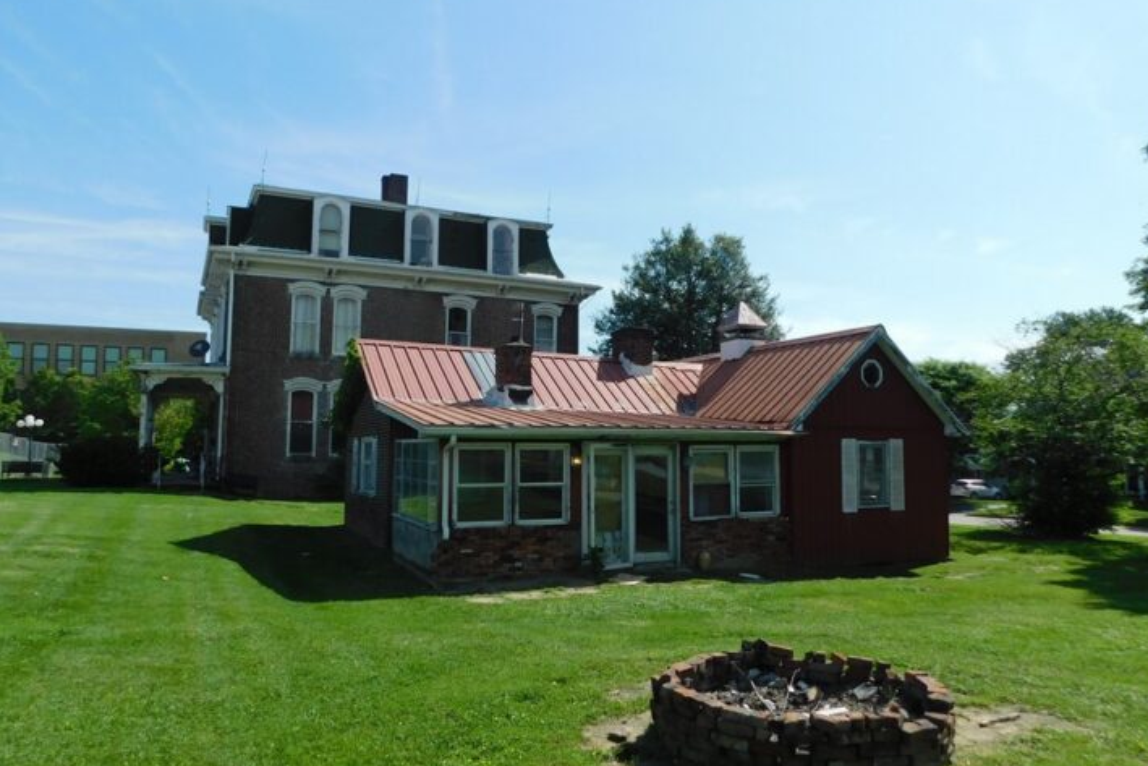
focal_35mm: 27
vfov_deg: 47.9
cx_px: 568
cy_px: 385
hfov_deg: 67.4
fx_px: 861
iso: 125
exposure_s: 1/500
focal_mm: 4
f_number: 6
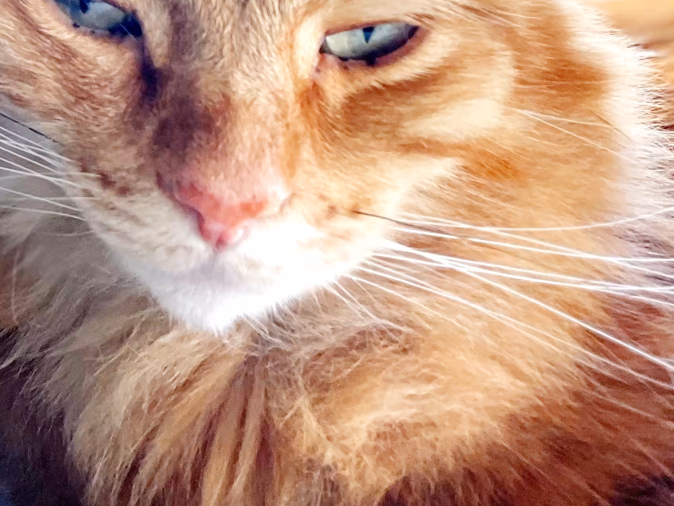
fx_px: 1207
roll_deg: +0.3
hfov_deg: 28.2
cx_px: -84
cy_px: -32
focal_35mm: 62
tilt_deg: +5.6
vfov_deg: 22.5
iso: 125
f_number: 1.6
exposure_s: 1/117
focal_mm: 4.2
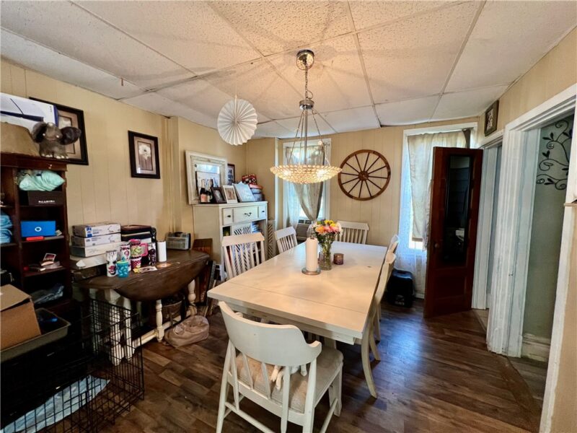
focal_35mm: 13
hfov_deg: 106.2
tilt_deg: -5.3
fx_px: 217
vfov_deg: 89.9
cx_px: 288
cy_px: 216
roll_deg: +0.4
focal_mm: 1.57
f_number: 1.8
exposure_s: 1/60
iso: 250
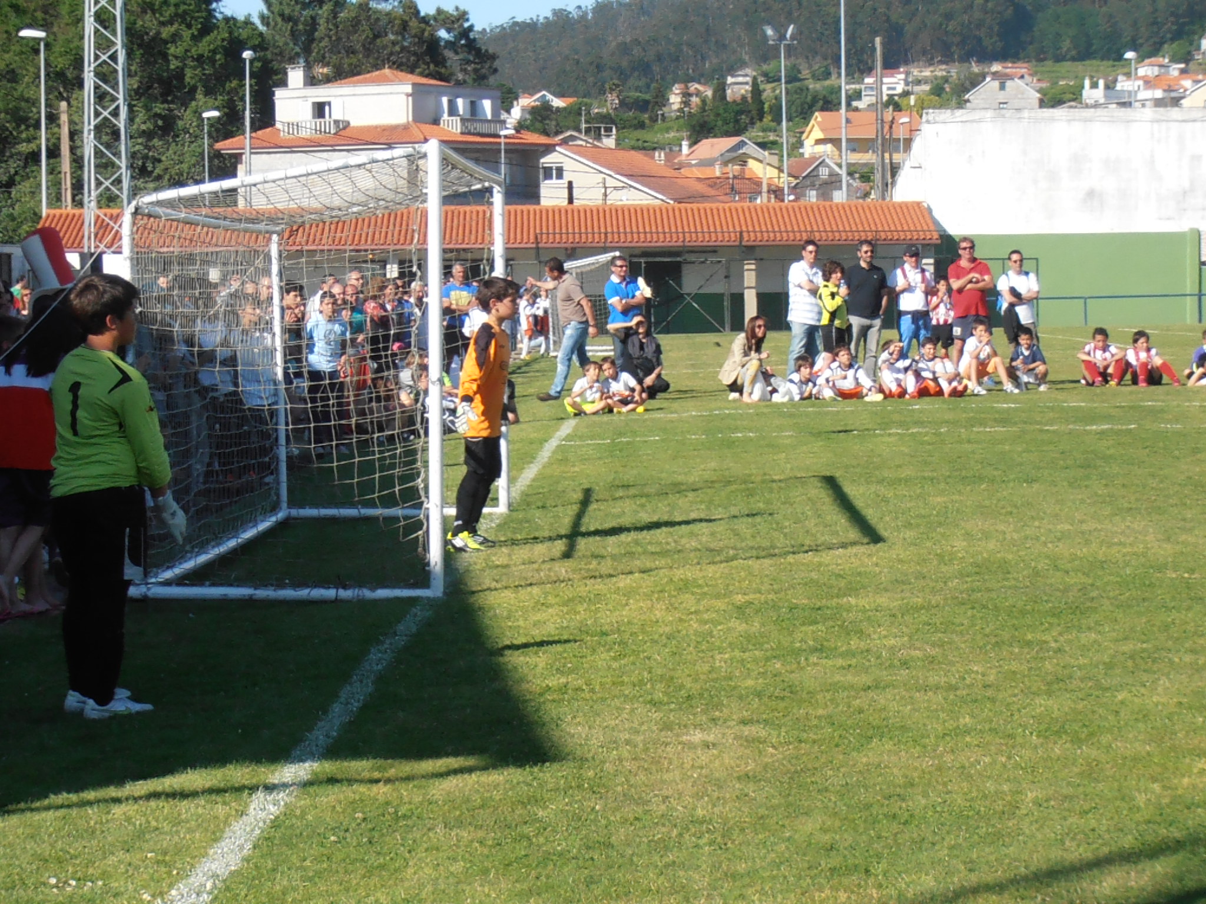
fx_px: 3867
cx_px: 603
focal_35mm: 111
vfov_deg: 13.3
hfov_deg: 17.7
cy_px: 452
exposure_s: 1/1250
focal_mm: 19.64
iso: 250
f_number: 5.5
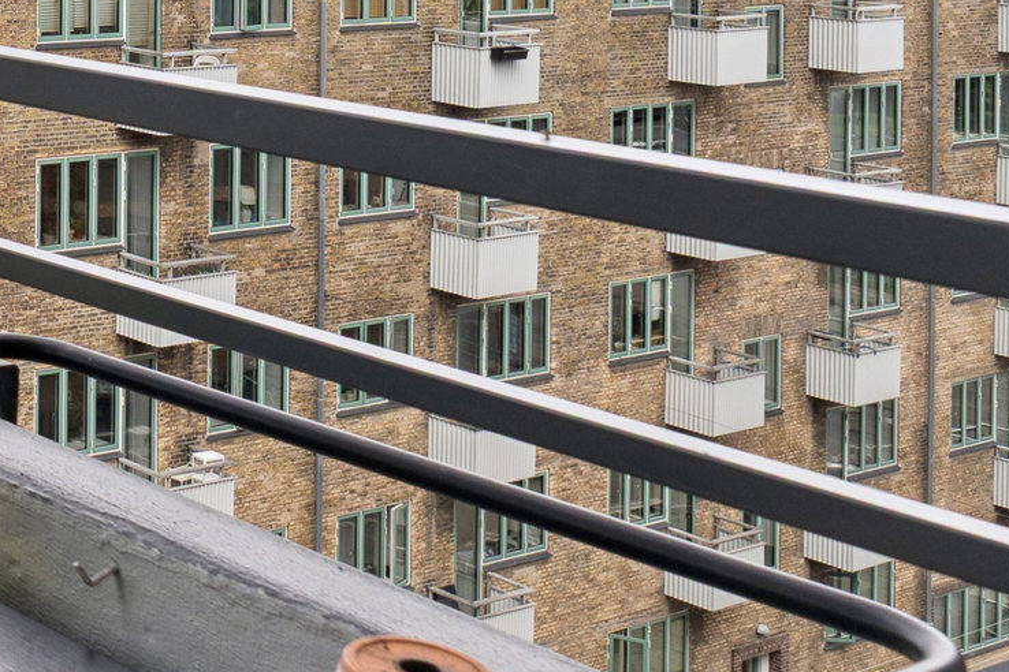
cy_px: -190
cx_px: -673
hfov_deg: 22.2
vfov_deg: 19.0
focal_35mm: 66
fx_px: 1862
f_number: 5
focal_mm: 10.9
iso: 100
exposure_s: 1/160
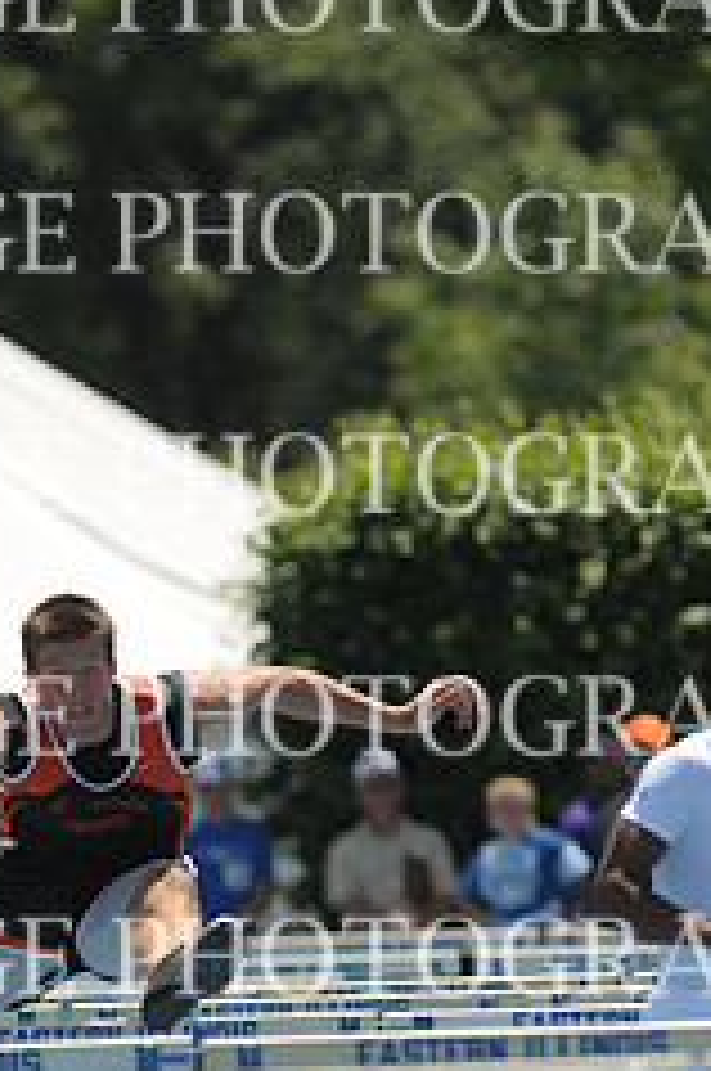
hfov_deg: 1.4
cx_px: 81
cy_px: 1076
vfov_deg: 2.1
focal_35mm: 976
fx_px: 28996
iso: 320
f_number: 5.6
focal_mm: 400
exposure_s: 1/2000
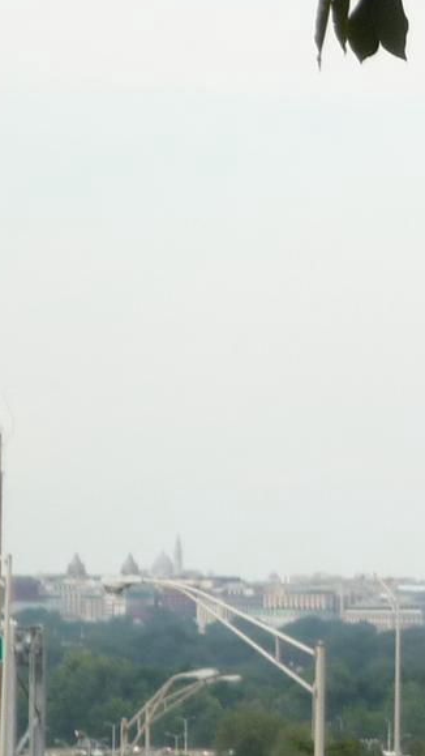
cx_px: 1030
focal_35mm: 339
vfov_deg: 6.4
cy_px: 218
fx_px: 6787
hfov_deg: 3.5
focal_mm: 15.3
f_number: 5.7
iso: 100
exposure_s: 1/160
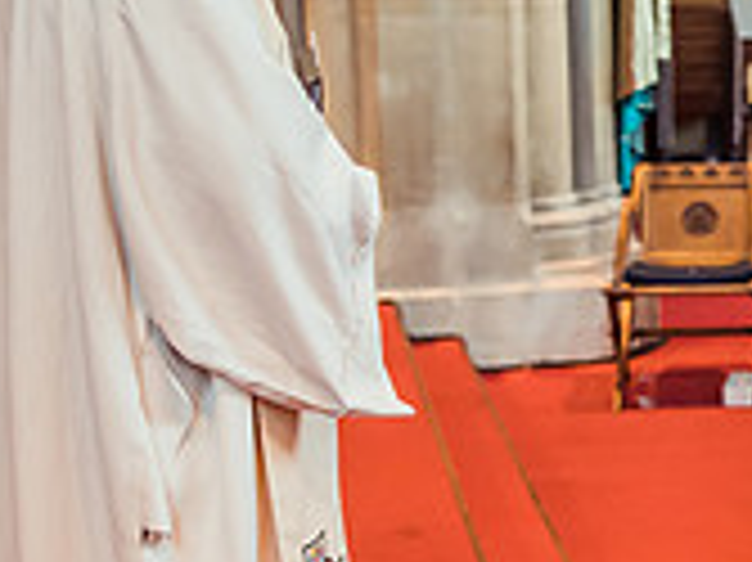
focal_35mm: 84
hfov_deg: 21.3
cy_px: 216
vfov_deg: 17.5
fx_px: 1824
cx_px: 946
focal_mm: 24
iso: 1100
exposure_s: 1/320
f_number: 2.2
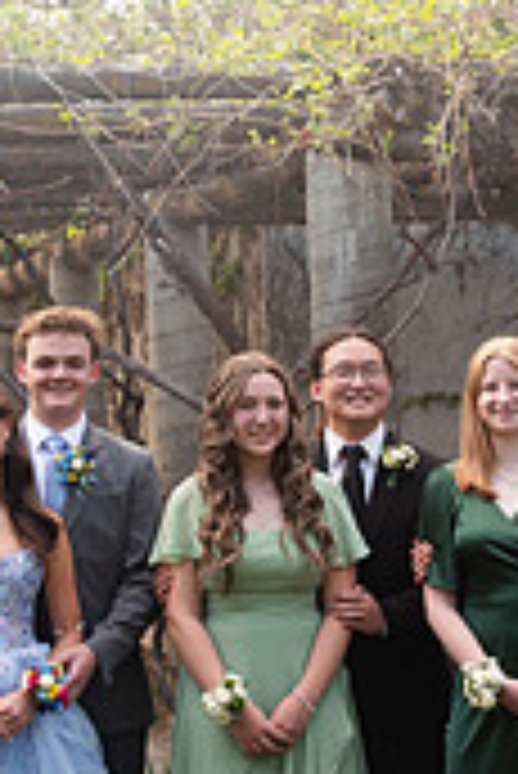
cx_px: 320
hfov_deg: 15.4
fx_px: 1917
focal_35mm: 89
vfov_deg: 22.8
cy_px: 464
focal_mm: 34
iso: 500
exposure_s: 1/125
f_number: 5.6
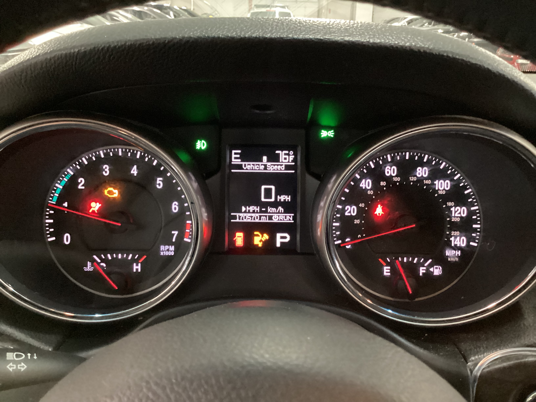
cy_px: 201
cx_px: 268
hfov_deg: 58.4
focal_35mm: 31
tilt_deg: -22.2
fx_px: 480
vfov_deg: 45.4
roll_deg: -1.3
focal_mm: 3.3
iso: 800
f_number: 2.4
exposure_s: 1/20
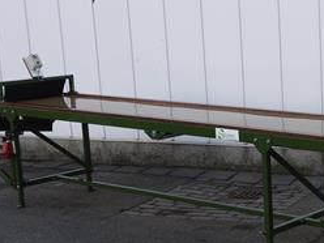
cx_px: 393
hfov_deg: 19.8
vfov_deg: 15.9
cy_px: 165
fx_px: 870
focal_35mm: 93
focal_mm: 18
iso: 100
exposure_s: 1/200
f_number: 5.6
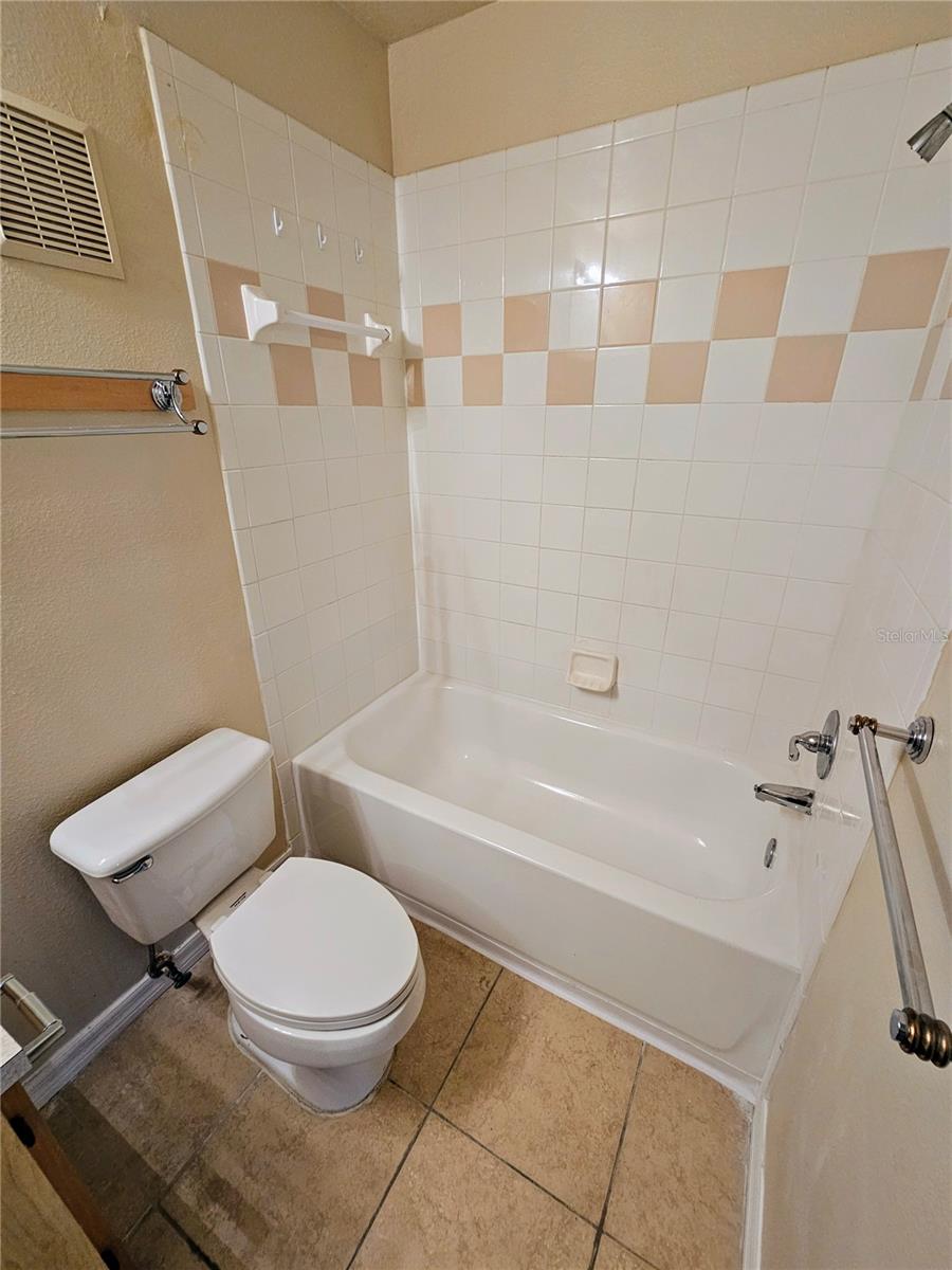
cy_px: 635
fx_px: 477
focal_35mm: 13
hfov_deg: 89.9
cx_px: 476
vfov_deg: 106.2
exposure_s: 1/60
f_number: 2.2
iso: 160
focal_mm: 2.2
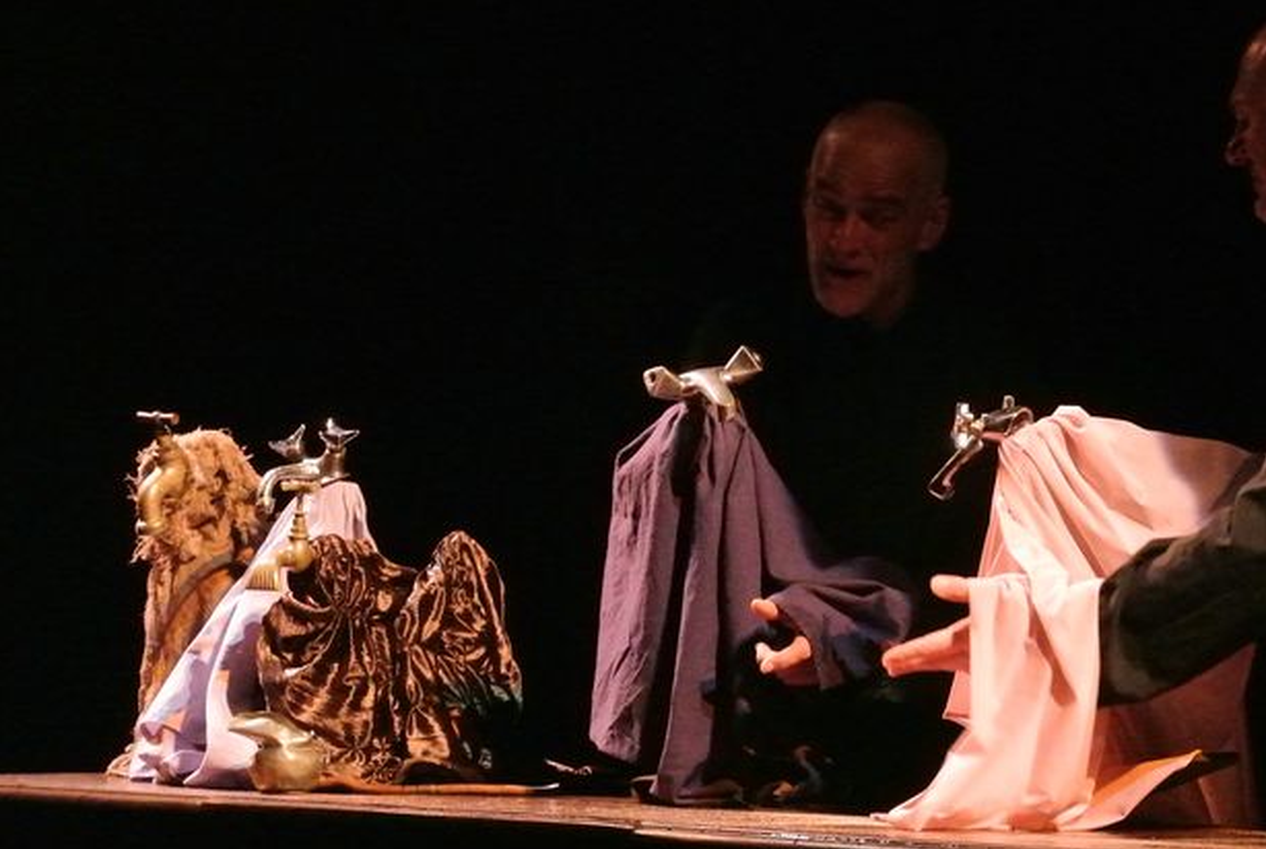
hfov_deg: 13.2
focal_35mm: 155
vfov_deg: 8.9
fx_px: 5461
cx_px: 773
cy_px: 399
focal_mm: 44.2
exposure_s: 1/40
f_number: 4
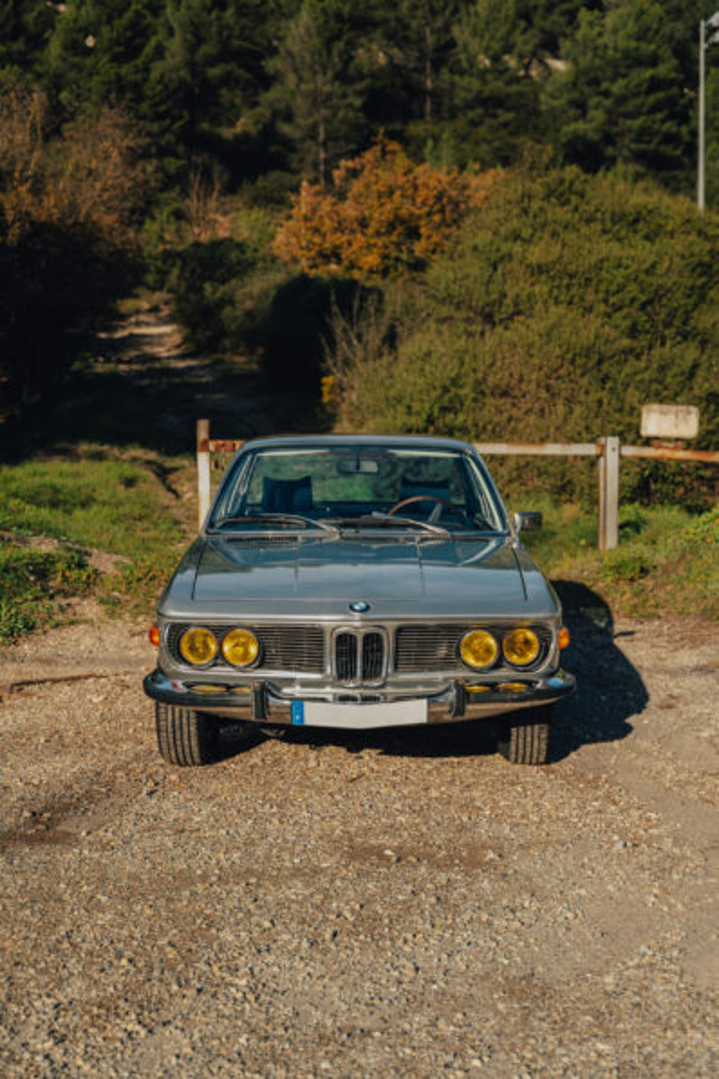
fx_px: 1438
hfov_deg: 28.1
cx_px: 360
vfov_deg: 41.1
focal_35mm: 48
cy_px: 540
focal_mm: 48
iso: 50
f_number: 2.8
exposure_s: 1/350
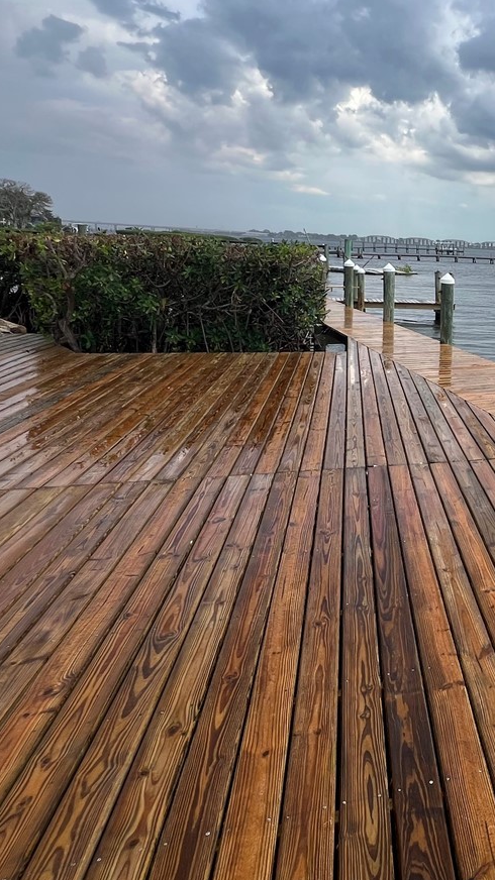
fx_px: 607
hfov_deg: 35.2
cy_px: 329
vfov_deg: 70.7
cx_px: 592
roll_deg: -3.4
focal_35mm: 26
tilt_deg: -7.0
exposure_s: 1/815
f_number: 1.8
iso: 32
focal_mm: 1.57
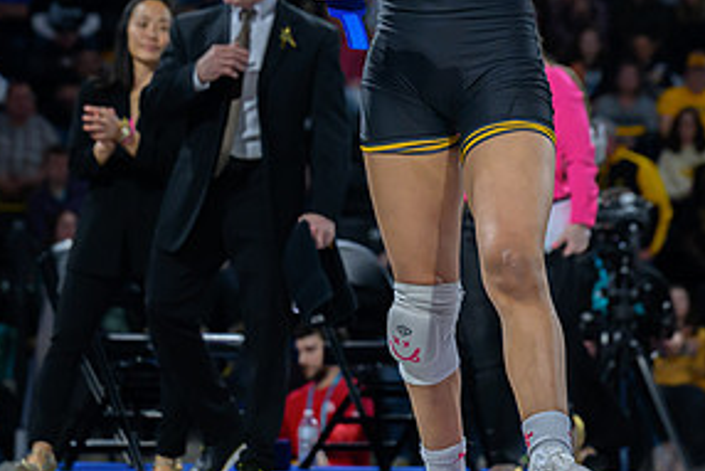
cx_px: 440
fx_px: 3605
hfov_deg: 11.2
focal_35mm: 184
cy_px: -73
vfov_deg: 7.4
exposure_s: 1/800
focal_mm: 76
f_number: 2.8
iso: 3600
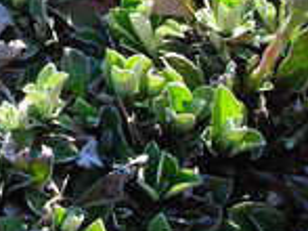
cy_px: -34
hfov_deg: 14.9
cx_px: -151
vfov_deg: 11.8
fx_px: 1094
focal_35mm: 123
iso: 50
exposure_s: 1/166
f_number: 3.3
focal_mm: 6.8
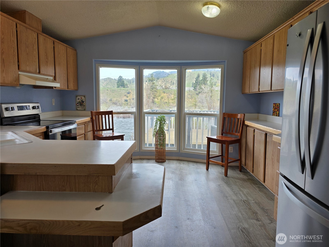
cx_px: 164
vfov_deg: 58.9
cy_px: 124
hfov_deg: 73.9
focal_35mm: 23
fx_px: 219
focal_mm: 6.3
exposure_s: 1/180
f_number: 1.7
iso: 25
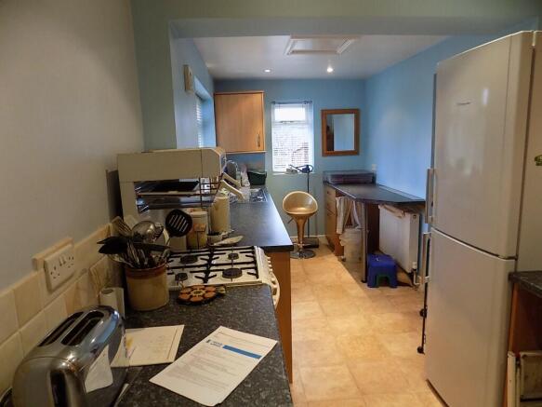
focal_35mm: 23
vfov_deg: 58.9
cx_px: 271
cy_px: 204
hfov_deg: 73.9
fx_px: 360
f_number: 3.1
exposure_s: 1/30
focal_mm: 4
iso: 220
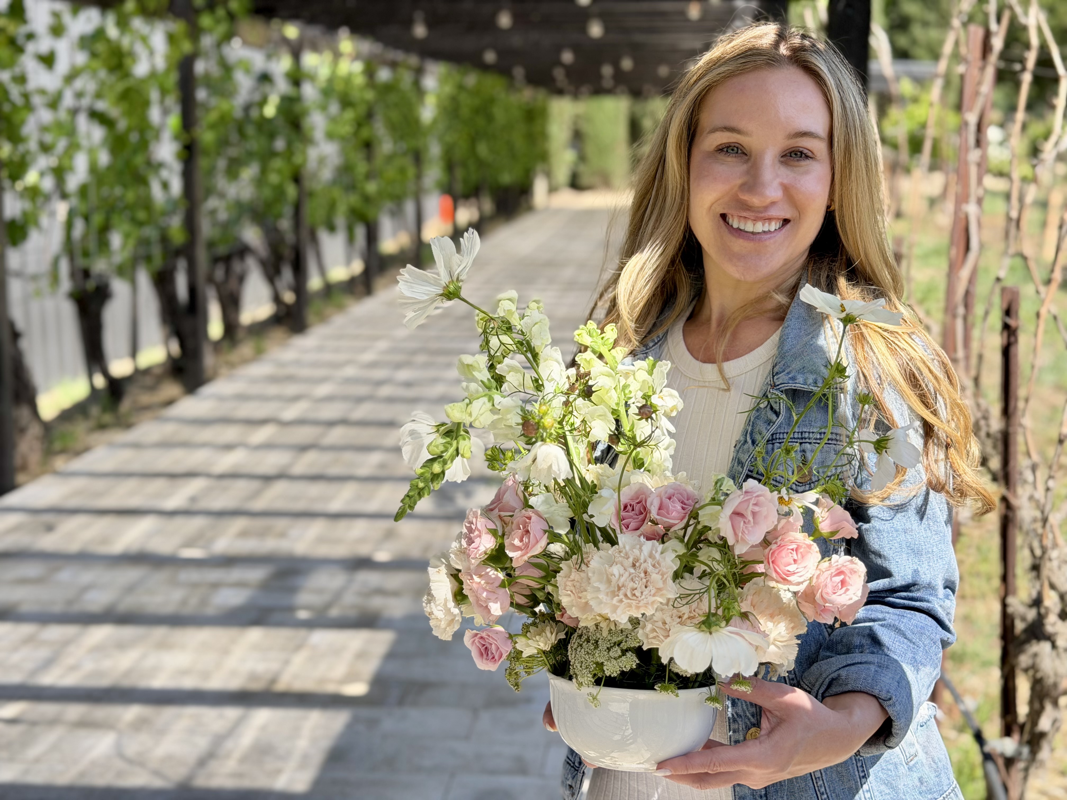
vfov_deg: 30.3
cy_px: 400
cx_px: 534
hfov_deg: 39.7
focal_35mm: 48
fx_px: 1480
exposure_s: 1/1931
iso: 80
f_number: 1.78
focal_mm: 6.76
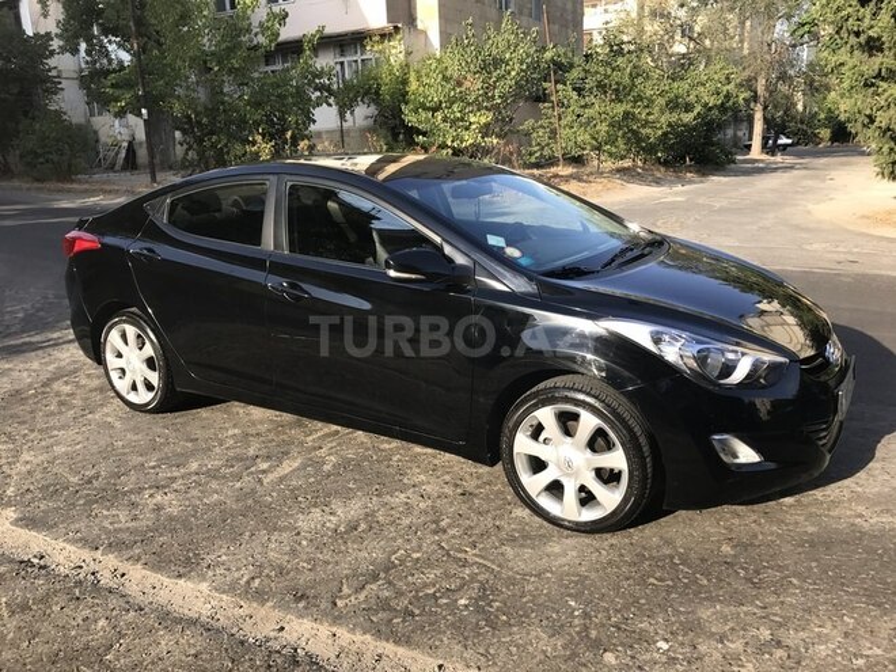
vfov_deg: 49.7
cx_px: 448
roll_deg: +1.8
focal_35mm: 28
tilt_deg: -14.0
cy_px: 336
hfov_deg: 63.4
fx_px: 725
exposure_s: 1/665
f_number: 1.8
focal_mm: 3.99
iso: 20
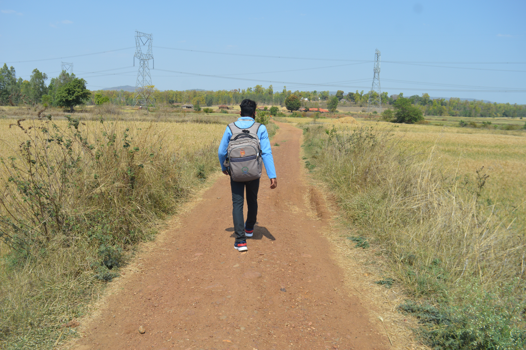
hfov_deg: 67.4
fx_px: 394
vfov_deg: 47.8
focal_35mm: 27
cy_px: 175
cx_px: 263
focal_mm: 18
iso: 100
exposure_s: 1/250
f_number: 8
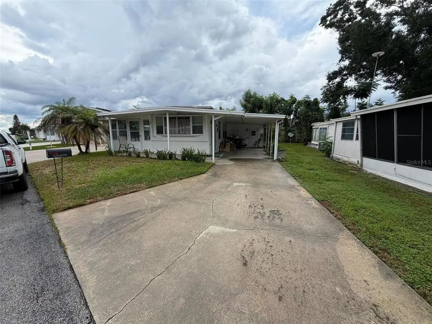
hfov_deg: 102.1
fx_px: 175
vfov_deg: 85.7
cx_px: 216
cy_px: 162
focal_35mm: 14
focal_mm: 2.22
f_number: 2.2
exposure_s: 1/585
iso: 40
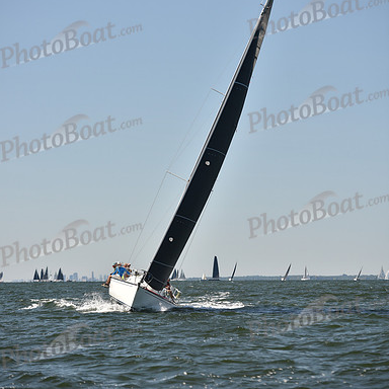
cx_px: 195
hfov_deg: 11.7
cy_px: 174
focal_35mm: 149
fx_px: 1894
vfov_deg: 11.7
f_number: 3.5
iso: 250
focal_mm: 116
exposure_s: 1/1250
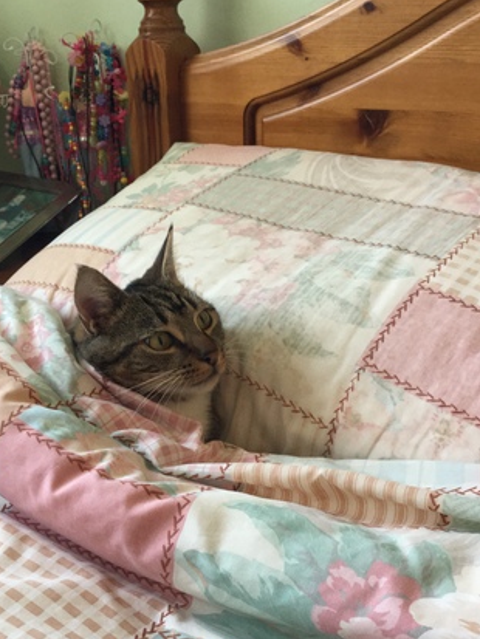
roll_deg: +2.5
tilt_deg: -20.8
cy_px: 351
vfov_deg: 42.0
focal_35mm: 45
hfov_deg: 32.1
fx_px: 832
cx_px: 186
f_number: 2.4
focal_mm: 3.3
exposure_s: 1/30
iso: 64
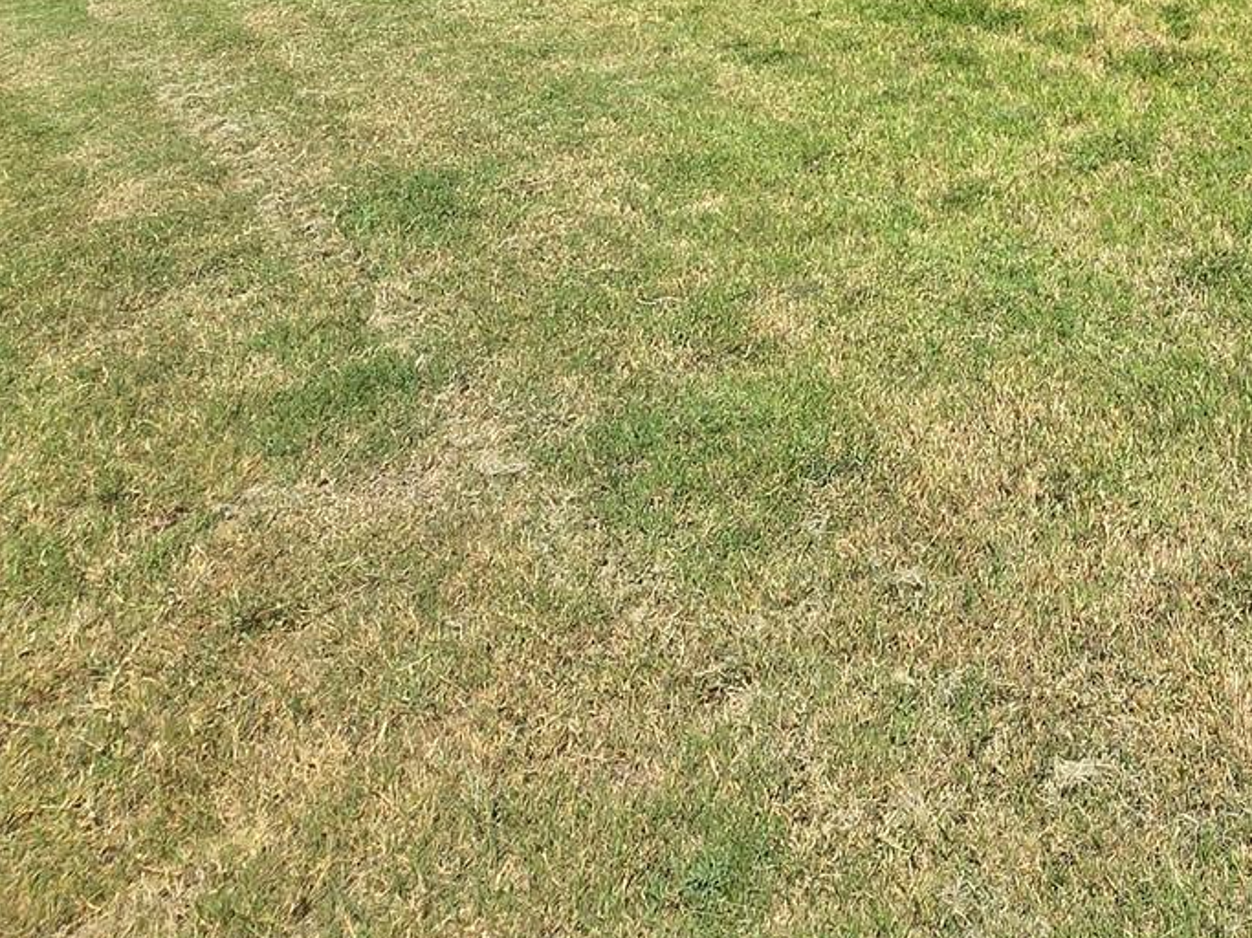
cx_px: 1259
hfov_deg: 41.5
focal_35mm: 39
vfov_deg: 30.2
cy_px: -240
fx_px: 1410
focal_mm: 2.2
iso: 50
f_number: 2.2
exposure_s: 1/2365
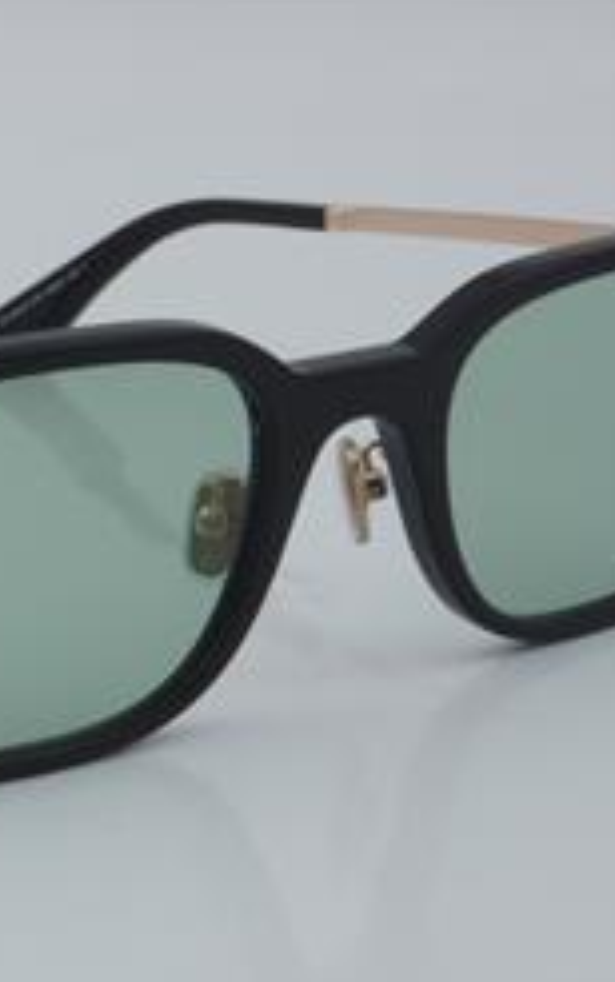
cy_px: 507
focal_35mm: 124
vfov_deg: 16.8
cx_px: 36
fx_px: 3321
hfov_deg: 10.5
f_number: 32
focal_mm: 50
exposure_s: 1/4
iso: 100
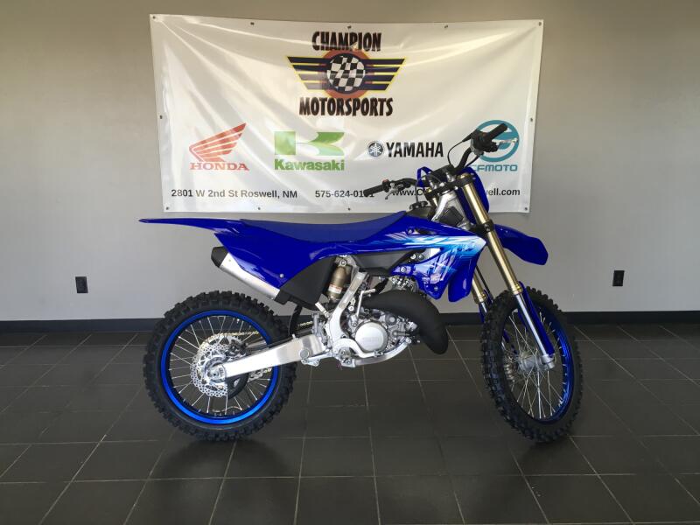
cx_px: 350
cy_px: 262
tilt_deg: -12.4
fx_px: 586
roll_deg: +0.0
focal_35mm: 29
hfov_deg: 61.7
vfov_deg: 48.2
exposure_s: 1/40
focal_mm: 4.15
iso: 25
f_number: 2.2
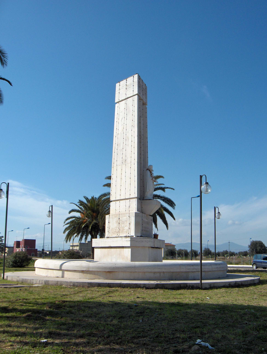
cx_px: 134
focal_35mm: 39
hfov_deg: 36.9
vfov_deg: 47.8
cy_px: 177
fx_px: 400
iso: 100
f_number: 4.8
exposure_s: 1/1250
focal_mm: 8
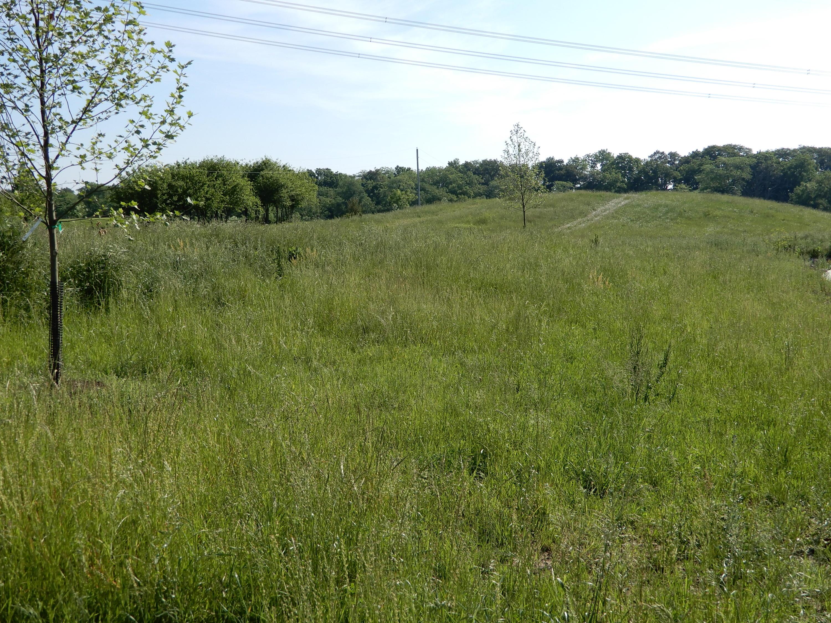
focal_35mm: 42
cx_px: 416
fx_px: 1008
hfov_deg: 44.8
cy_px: 312
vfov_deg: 34.3
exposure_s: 1/800
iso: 80
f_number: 4
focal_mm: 7.5
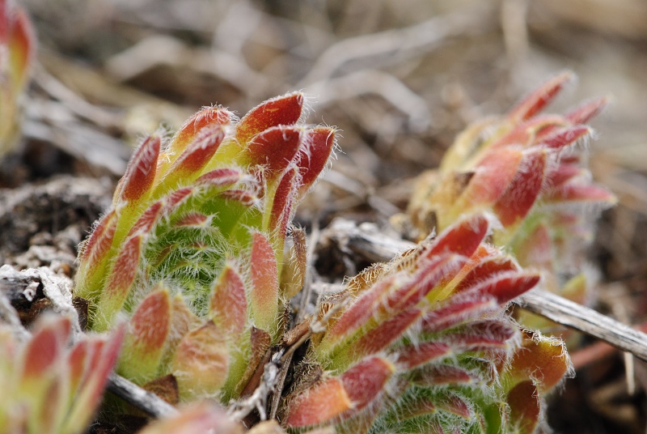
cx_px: 324
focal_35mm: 128
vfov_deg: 10.8
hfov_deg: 16.0
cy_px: 217
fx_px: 2295
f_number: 6.3
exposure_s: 1/160
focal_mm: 85
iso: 400
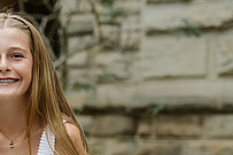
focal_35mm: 143
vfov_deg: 9.4
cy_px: 208
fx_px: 925
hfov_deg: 13.8
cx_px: -70
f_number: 2.8
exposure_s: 1/400
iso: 640
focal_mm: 50
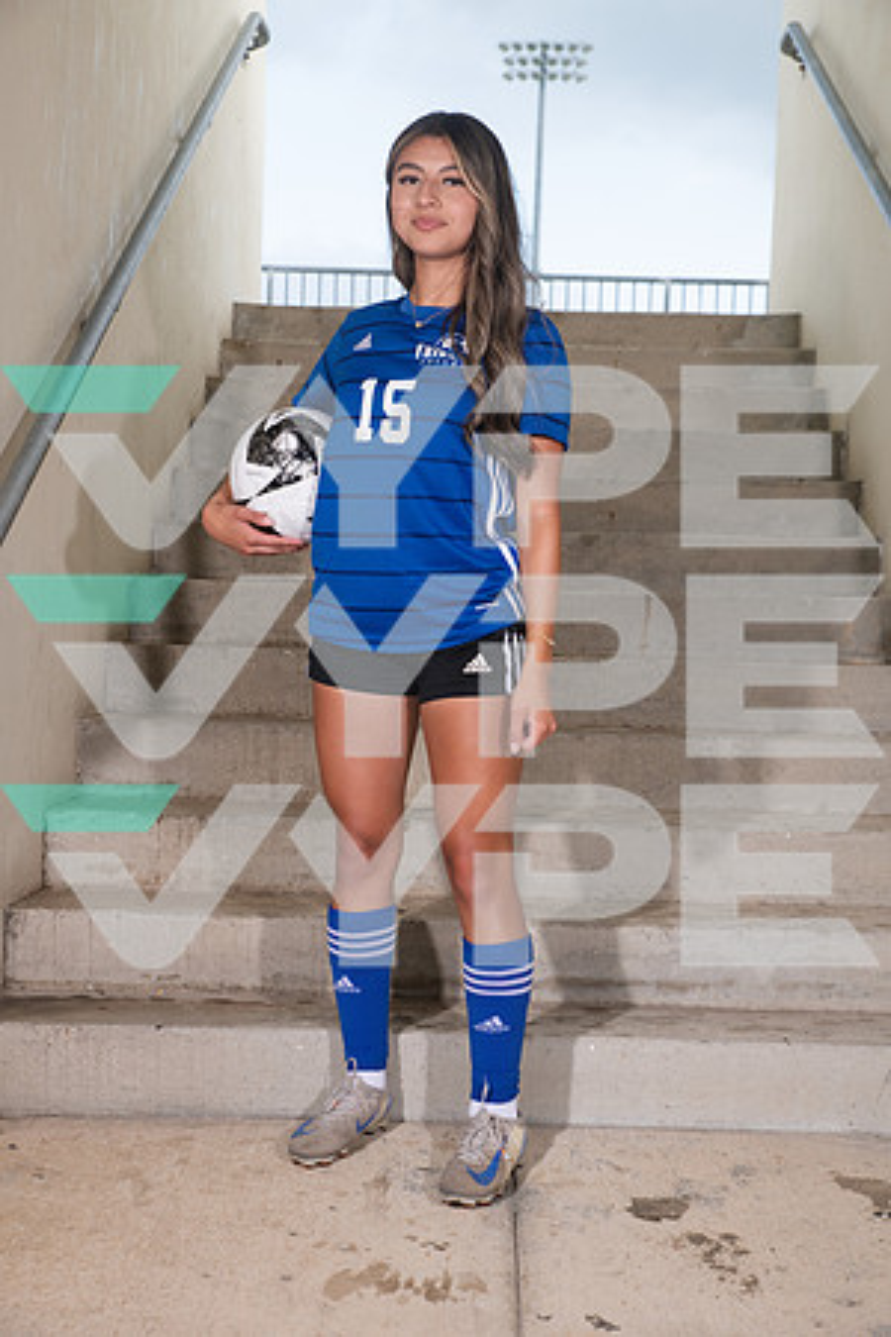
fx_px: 1930
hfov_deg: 26.0
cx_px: 446
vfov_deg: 38.2
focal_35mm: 52
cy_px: 668
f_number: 7.1
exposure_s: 1/320
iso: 250
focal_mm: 52
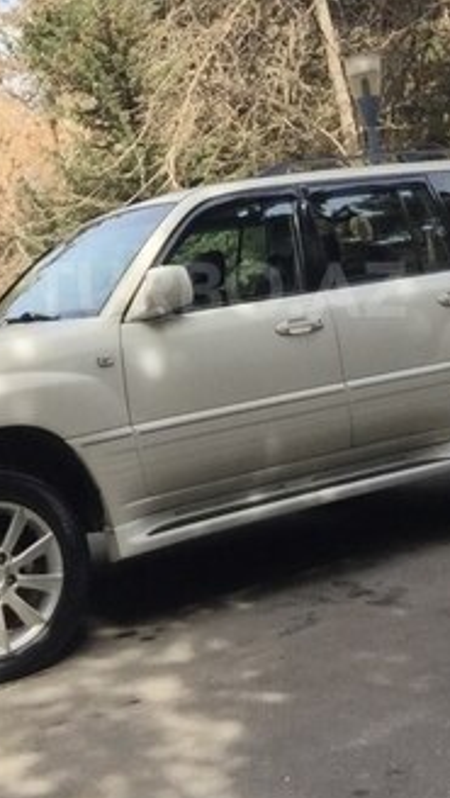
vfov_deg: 40.2
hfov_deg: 23.5
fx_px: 1080
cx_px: 219
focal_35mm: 51
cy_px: 290
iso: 32
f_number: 2.2
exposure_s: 1/349
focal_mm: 2.65
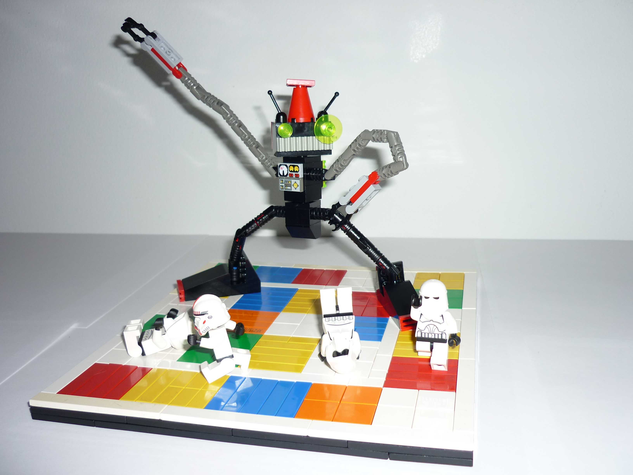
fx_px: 603
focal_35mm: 33
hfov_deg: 55.4
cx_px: 316
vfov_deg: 42.9
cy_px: 238
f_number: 2.8
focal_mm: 5.5
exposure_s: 1/30
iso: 100
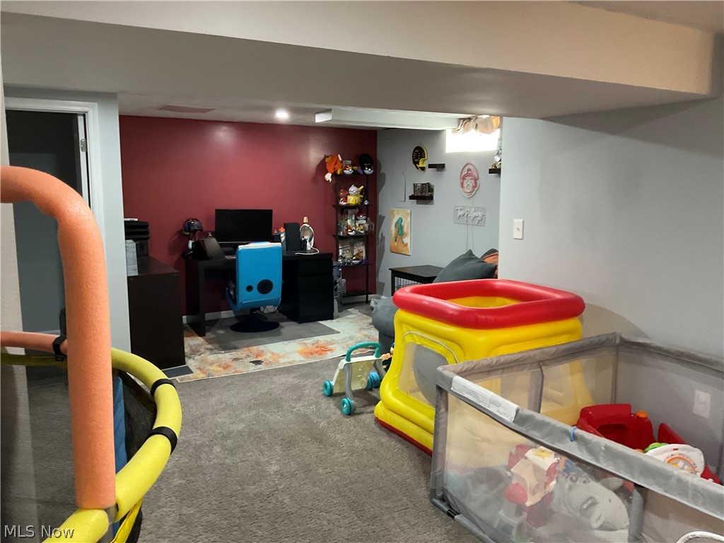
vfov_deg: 48.2
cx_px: 362
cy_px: 272
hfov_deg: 61.7
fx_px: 607
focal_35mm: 29
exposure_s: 1/40
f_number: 1.8
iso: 250
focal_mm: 3
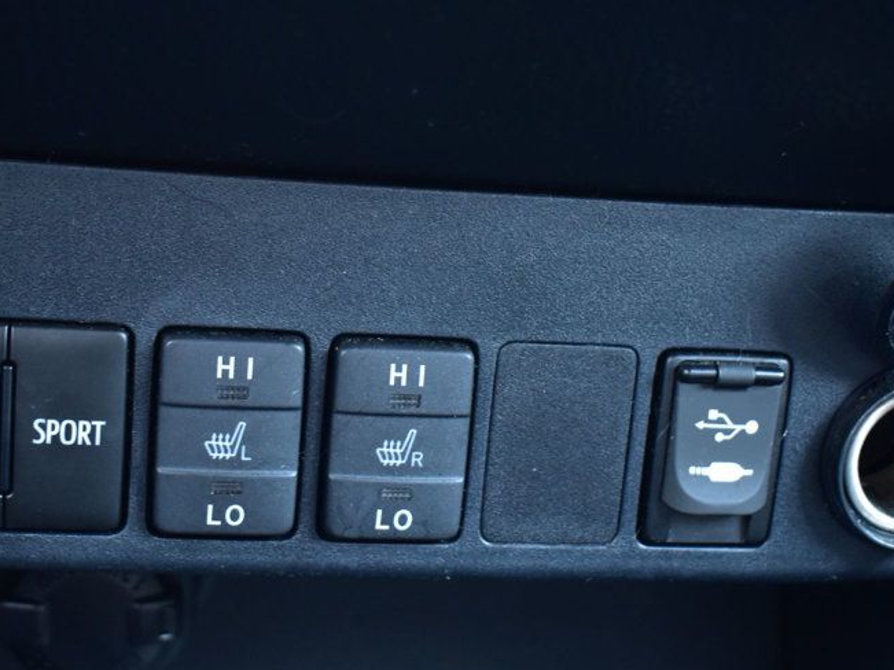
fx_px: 1698
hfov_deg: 29.5
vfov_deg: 22.3
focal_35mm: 66
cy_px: 358
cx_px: 415
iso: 1600
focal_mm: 29
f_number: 4.2
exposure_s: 1/13
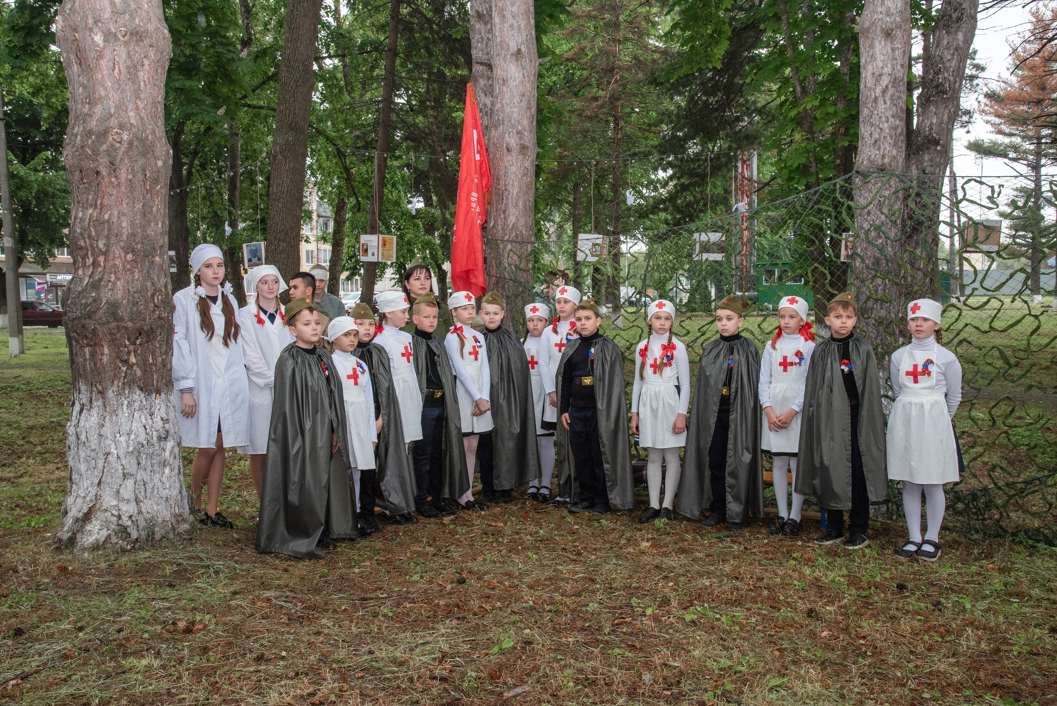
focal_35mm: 35
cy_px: 353
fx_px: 1028
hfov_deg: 54.4
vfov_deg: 37.9
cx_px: 528
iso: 800
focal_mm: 35
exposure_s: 1/160
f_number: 9
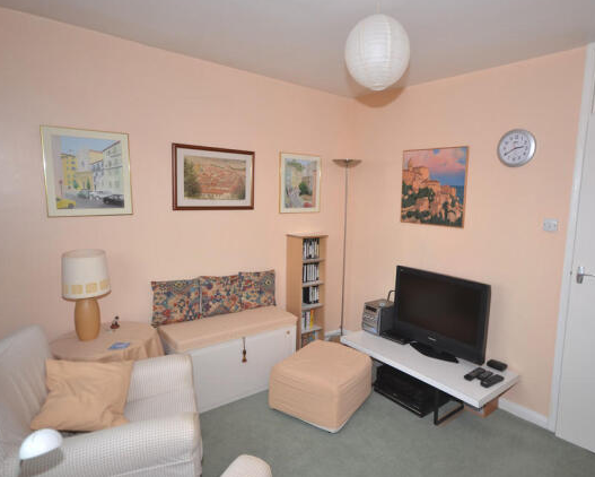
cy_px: 233
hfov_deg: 77.2
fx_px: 370
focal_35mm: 21
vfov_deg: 65.6
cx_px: 337
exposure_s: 1/60
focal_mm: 12
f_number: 4.5
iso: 100
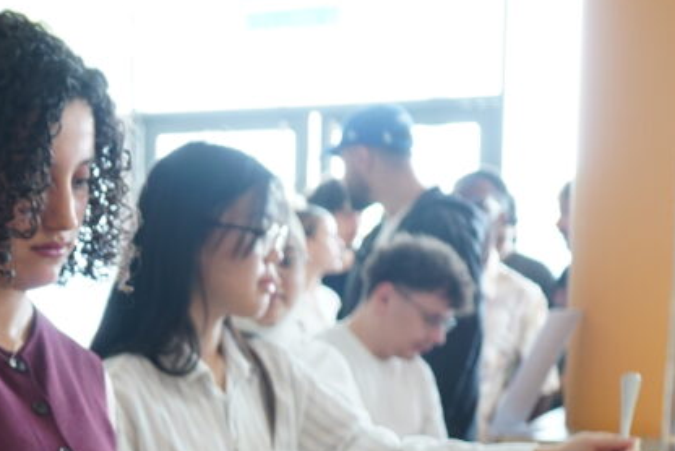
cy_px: 507
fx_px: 1707
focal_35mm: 91
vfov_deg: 14.7
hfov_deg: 21.5
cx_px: -21
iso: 1250
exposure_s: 1/125
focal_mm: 37
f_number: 4
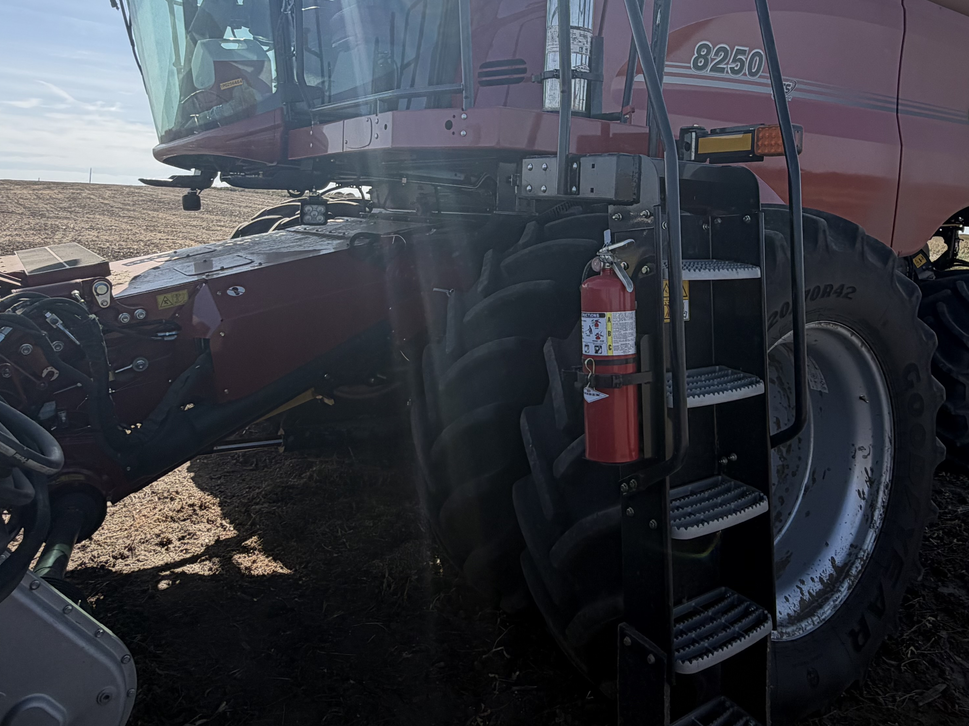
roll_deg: -2.6
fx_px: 756
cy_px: 214
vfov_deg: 50.0
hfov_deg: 65.1
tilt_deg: +2.3
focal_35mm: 27
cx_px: 548
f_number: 2.2
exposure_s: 1/770
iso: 25
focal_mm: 2.22
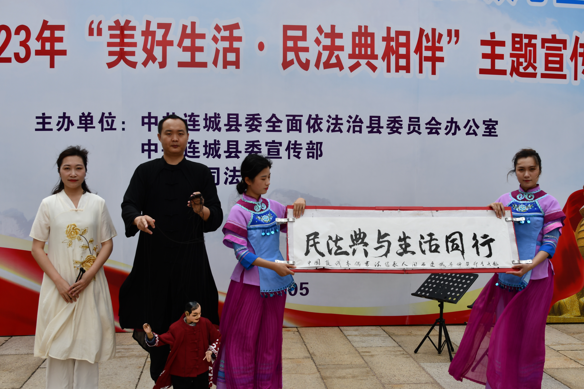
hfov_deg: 48.5
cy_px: 194
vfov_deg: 33.4
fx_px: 649
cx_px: 292
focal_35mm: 40
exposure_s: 1/250
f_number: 8
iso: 125
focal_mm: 27
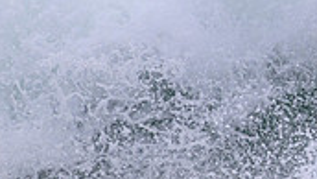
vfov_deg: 0.4
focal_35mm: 2827
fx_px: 23777
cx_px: 533
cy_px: 30
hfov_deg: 0.8
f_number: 11
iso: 1600
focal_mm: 800
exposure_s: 1/1600
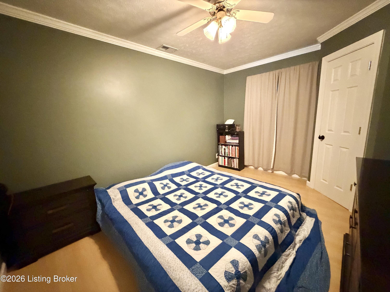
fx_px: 158
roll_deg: +2.5
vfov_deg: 85.7
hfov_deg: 102.1
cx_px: 195
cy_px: 146
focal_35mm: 14
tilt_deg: -10.7
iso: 1250
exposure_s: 1/40
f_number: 2.2
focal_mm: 2.22
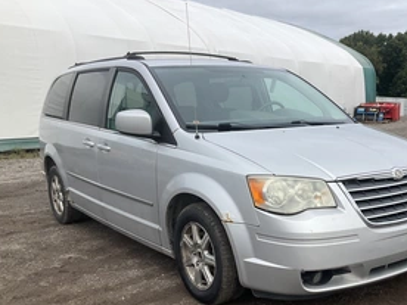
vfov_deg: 34.2
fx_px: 494
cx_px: 274
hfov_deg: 44.1
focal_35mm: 42
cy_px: 192
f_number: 1.8
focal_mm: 3
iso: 25
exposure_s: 1/1675
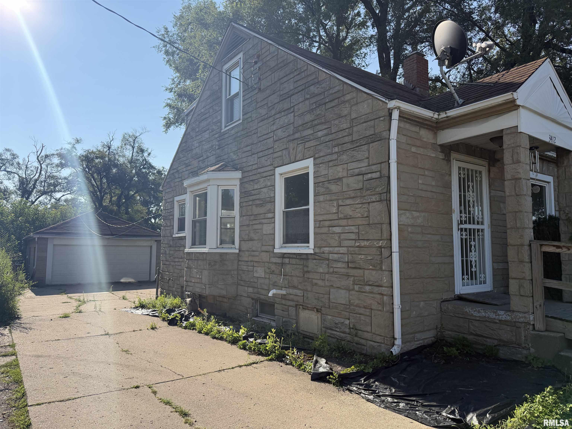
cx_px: 286
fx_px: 397
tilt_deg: +5.2
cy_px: 214
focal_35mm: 24
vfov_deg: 56.8
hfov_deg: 71.6
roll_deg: +0.1
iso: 100
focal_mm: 6.76
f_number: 1.78
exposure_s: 1/4673
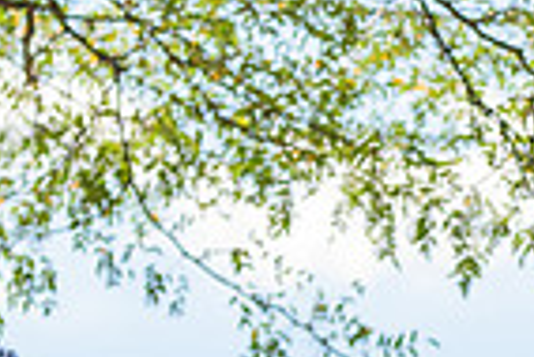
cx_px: 538
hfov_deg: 6.4
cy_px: 569
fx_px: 4737
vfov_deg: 4.3
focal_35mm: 319
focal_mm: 78
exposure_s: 1/200
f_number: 4
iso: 64
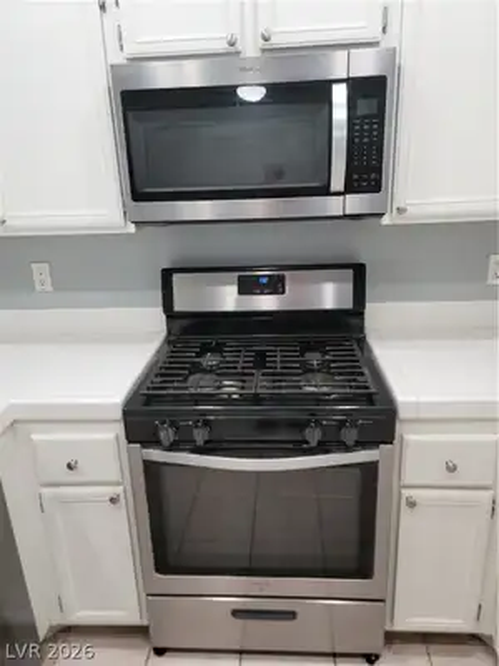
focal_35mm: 25
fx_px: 481
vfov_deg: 69.4
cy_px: 333
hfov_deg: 54.9
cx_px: 250
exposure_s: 1/60
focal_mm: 7
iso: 200
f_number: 1.8
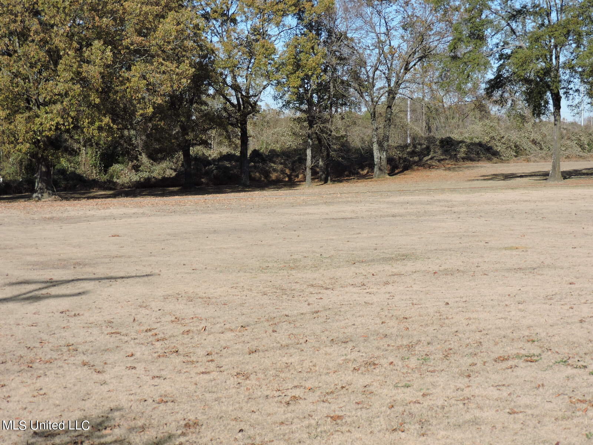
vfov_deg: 19.6
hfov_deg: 26.0
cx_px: 296
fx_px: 1285
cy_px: 222
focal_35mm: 75
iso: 100
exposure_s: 1/640
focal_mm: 13.4
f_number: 3.9
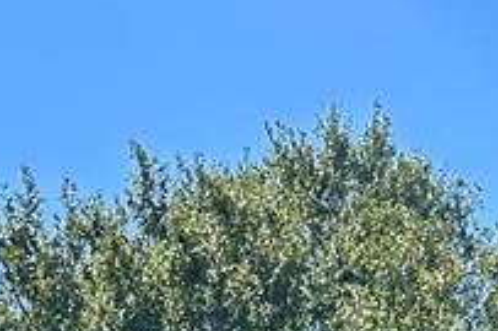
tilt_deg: +9.8
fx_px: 1742
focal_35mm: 126
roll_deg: -1.3
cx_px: 432
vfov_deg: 9.3
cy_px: 892
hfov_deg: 16.1
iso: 80
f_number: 1.78
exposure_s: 1/2469
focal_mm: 6.86
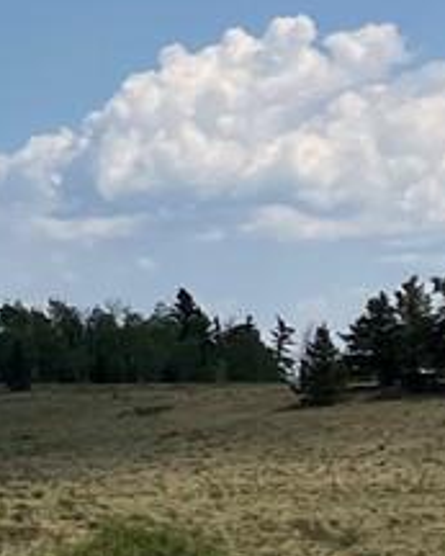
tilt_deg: +3.8
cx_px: -833
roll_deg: +1.2
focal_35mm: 202
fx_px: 3323
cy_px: 242
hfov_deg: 7.0
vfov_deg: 9.6
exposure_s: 1/3205
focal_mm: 3.99
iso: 32
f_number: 1.8
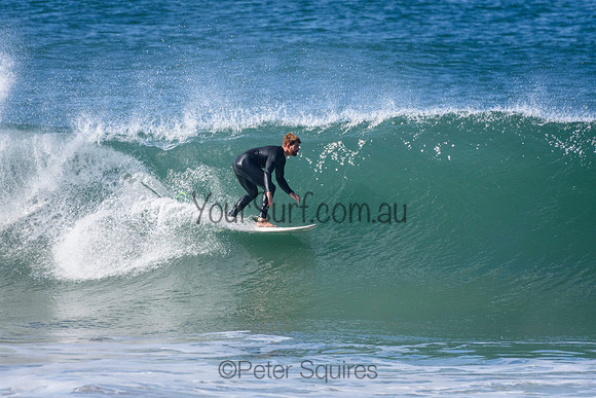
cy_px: 199
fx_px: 12421
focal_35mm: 750
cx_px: 298
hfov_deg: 2.7
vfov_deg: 1.8
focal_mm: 500
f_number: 5.6
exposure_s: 1/4000
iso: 800
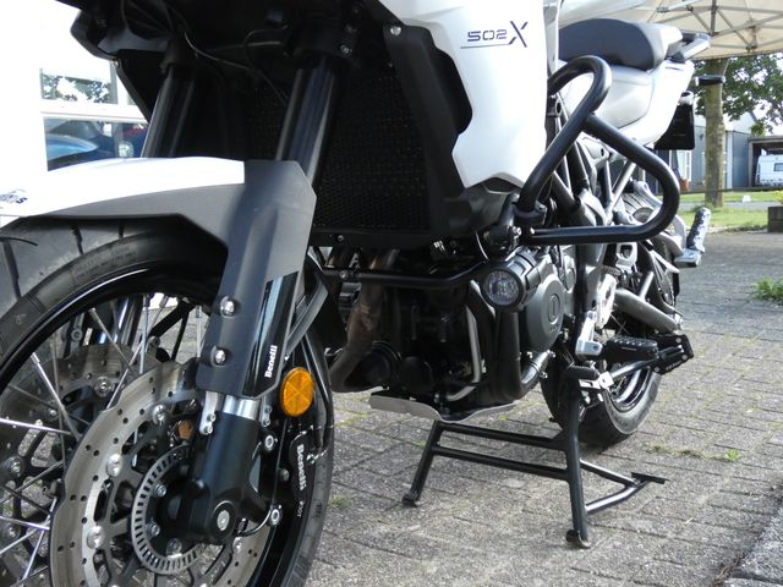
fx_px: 860
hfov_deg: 49.0
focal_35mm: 38
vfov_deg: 37.7
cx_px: 392
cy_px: 294
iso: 800
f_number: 3.5
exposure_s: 1/800
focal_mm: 6.8
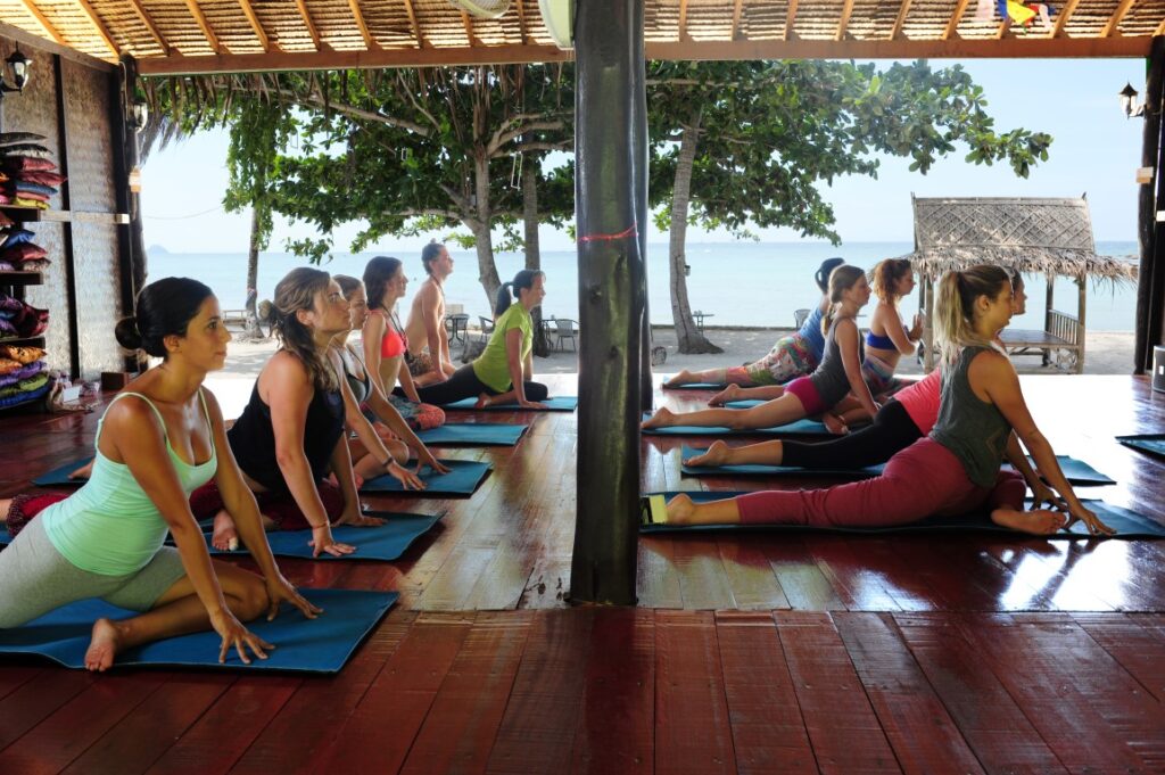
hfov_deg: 54.5
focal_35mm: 35
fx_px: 1132
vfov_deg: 37.8
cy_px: 388
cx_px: 582
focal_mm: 35
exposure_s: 1/30
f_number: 9
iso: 500
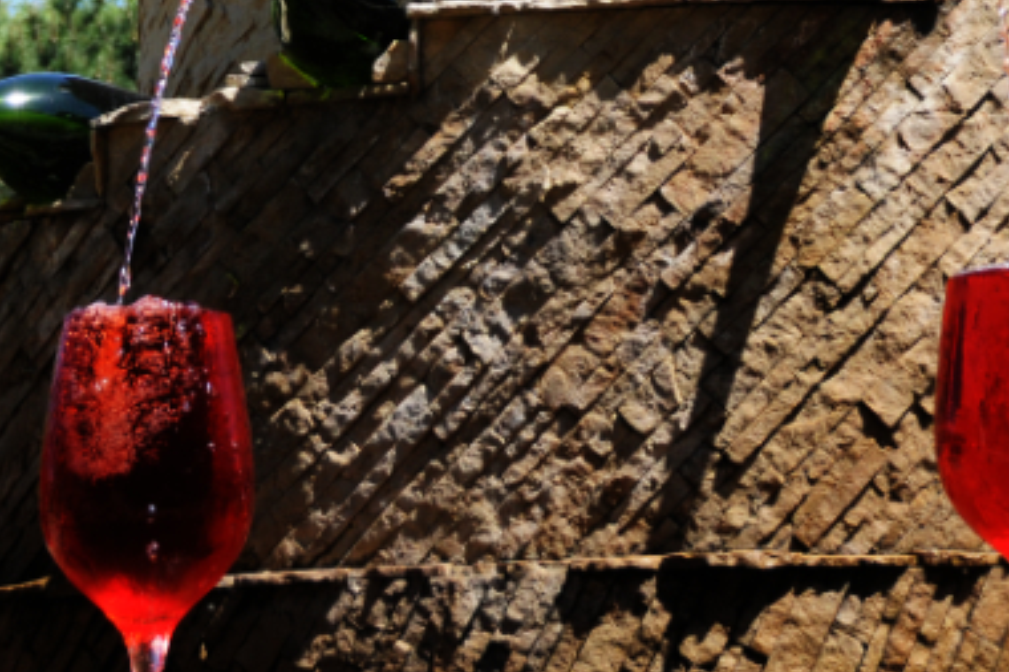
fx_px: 3978
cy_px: -112
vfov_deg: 9.5
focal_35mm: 142
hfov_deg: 14.4
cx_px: 613
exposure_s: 1/1000
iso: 320
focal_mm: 36
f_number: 6.3
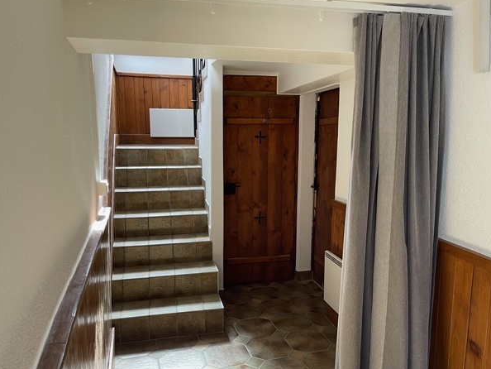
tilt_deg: -8.6
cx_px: 248
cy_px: 194
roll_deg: -0.3
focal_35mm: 28
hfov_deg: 63.4
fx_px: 397
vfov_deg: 49.8
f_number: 1.6
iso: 200
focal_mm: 5.1
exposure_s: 1/60
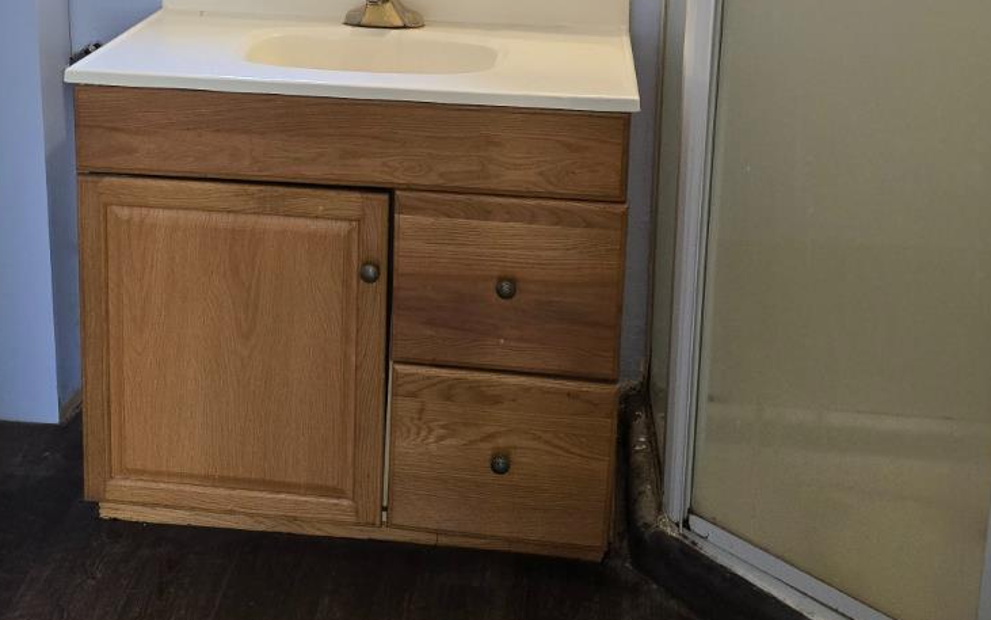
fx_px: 1351
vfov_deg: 25.2
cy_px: 79
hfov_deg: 40.2
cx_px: 412
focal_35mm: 50
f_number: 1.7
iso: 500
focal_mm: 6.3
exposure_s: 1/120
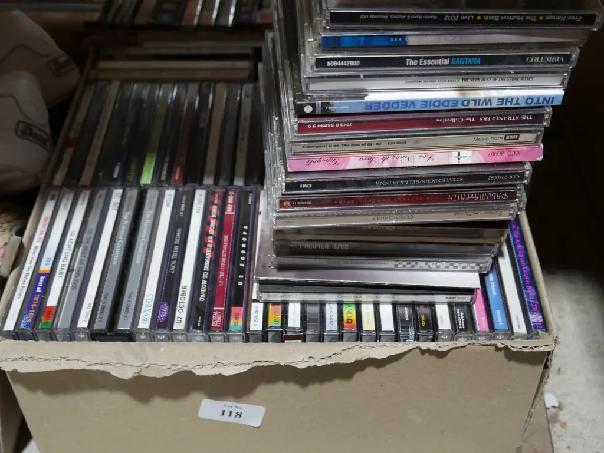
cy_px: 226
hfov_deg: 39.6
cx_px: 302
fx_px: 838
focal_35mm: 48
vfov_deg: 30.3
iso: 800
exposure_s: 1/60
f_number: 5.6
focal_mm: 24
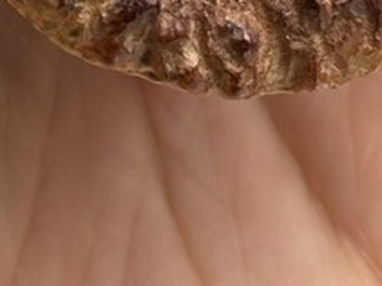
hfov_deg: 6.8
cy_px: -570
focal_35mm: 291
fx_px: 3209
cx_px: 491
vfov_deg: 4.9
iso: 50
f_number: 1.78
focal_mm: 6.86
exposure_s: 1/159
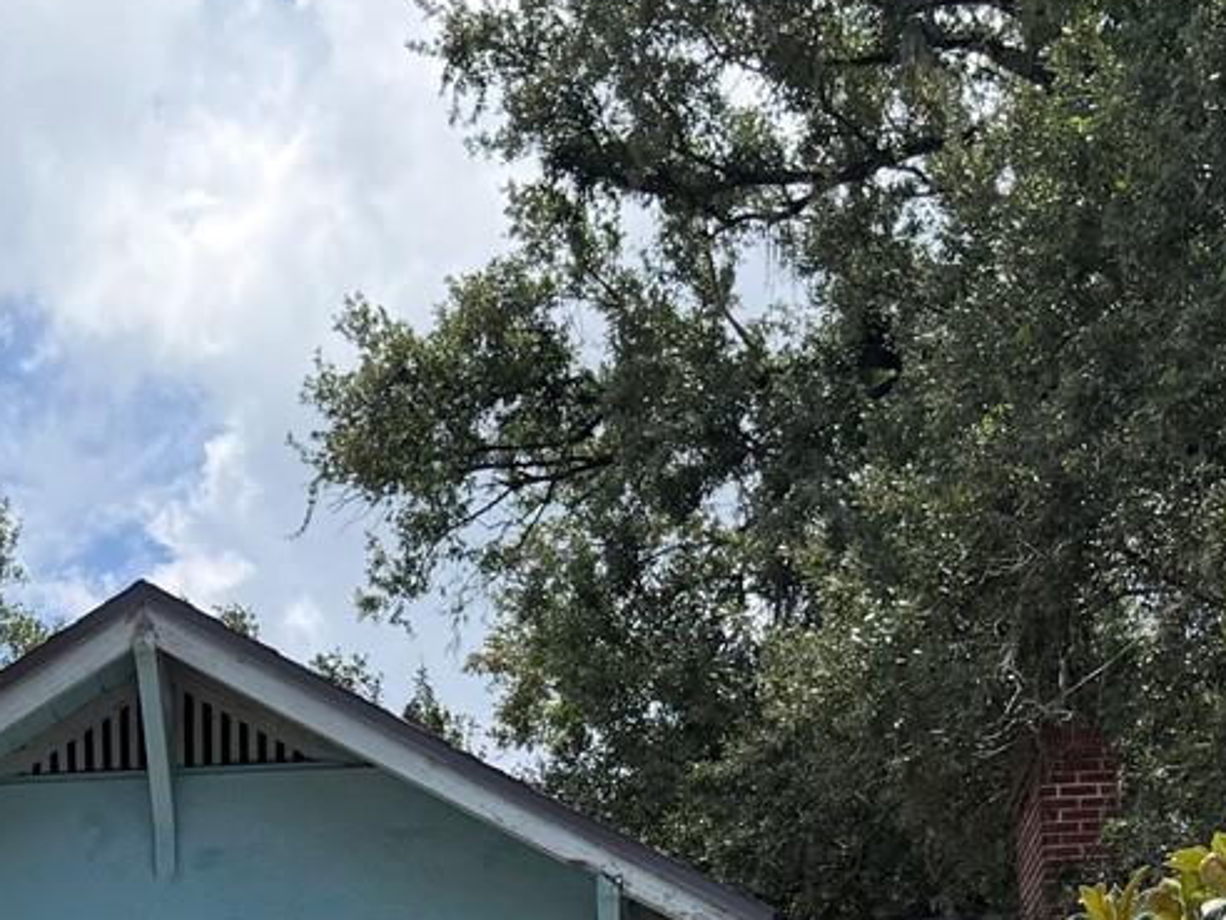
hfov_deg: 24.5
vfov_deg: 17.4
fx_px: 2763
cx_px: 184
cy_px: 1301
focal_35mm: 78
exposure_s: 1/4405
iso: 100
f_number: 1.78
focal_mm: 6.76
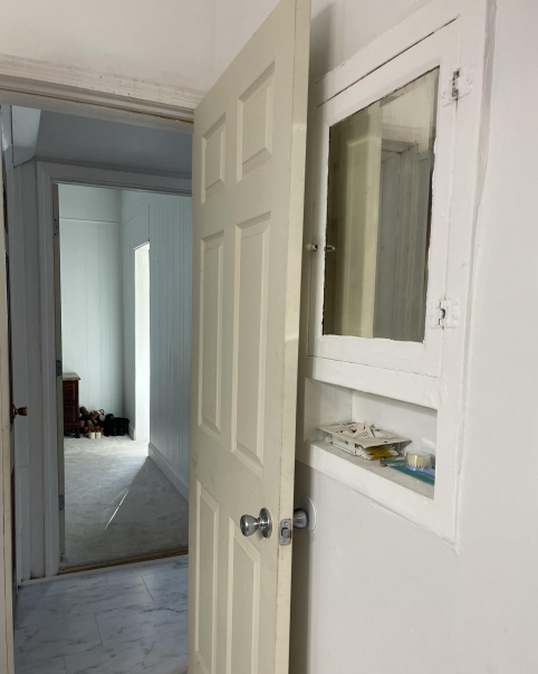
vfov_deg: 64.0
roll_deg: -0.2
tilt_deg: -5.9
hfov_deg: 53.2
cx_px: 267
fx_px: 538
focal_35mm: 27
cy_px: 364
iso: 64
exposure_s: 1/60
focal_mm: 5.1
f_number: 1.6
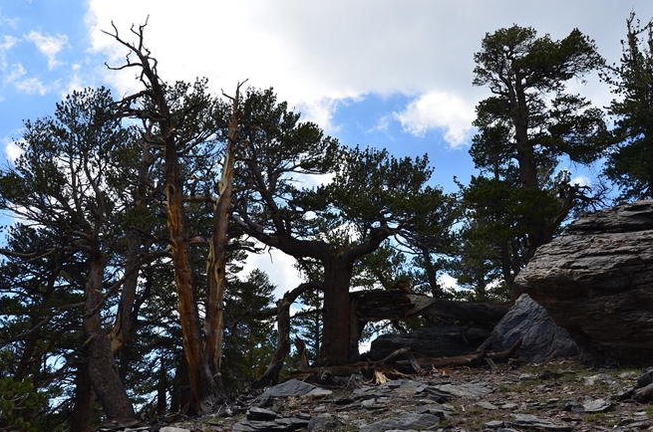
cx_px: 349
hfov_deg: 57.3
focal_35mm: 33
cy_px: 215
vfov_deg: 39.8
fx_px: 597
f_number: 6.3
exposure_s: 1/250
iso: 100
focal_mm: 18
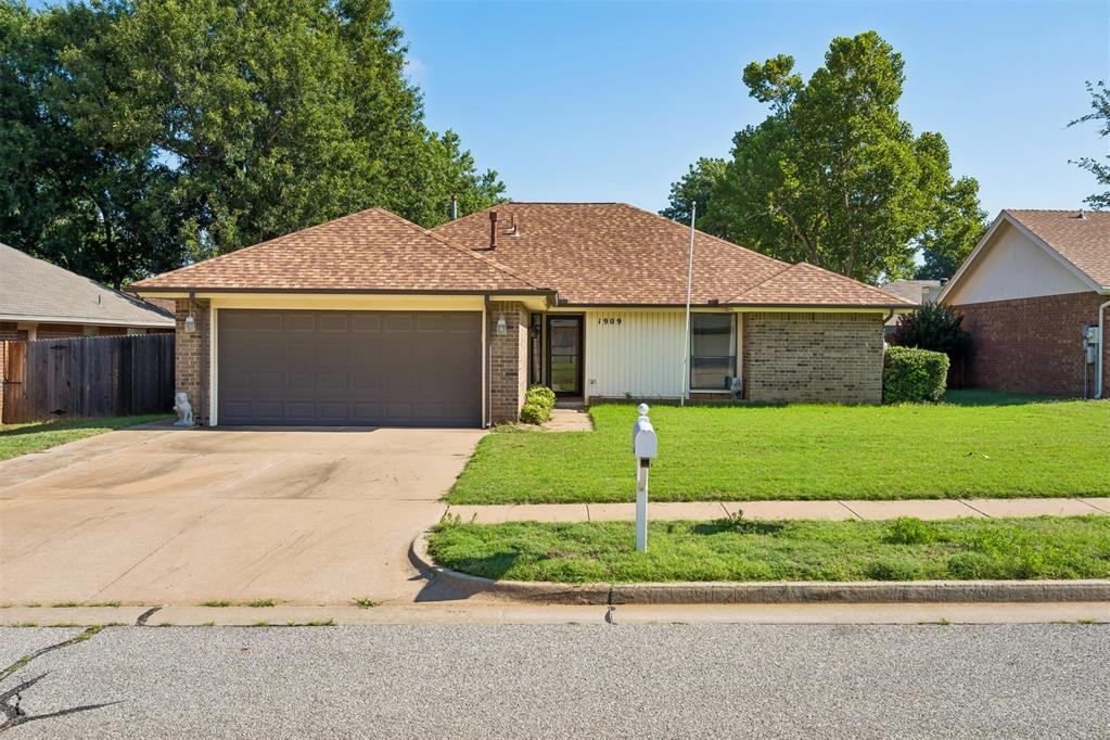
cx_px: 555
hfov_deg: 54.4
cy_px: 370
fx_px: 1079
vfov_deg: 37.9
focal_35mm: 35
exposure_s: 1/640
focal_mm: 35
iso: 200
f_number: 8
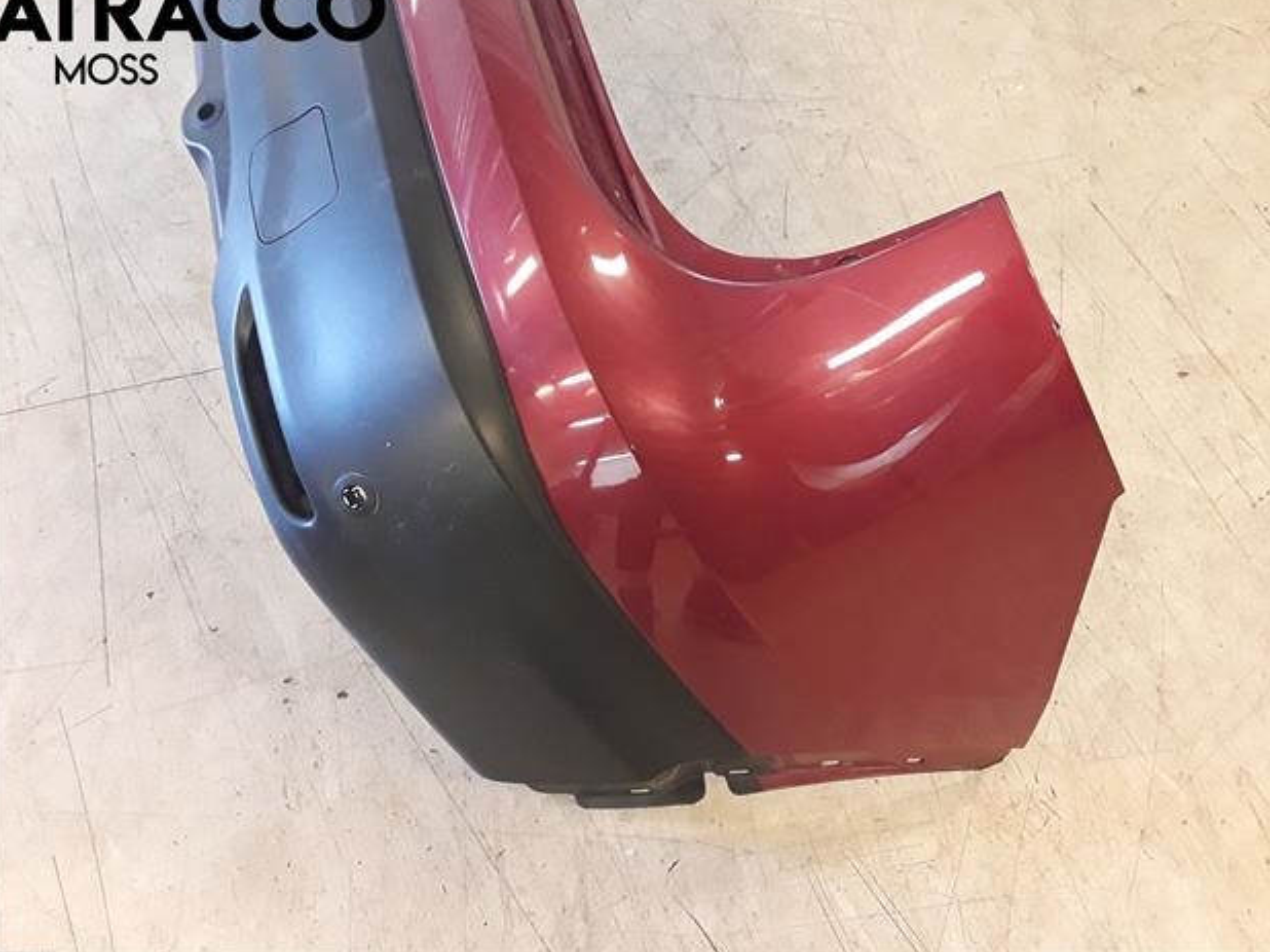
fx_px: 1064
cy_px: 465
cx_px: 647
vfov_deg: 48.2
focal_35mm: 29
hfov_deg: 61.7
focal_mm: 2.91
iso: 200
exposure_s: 1/50
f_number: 1.9
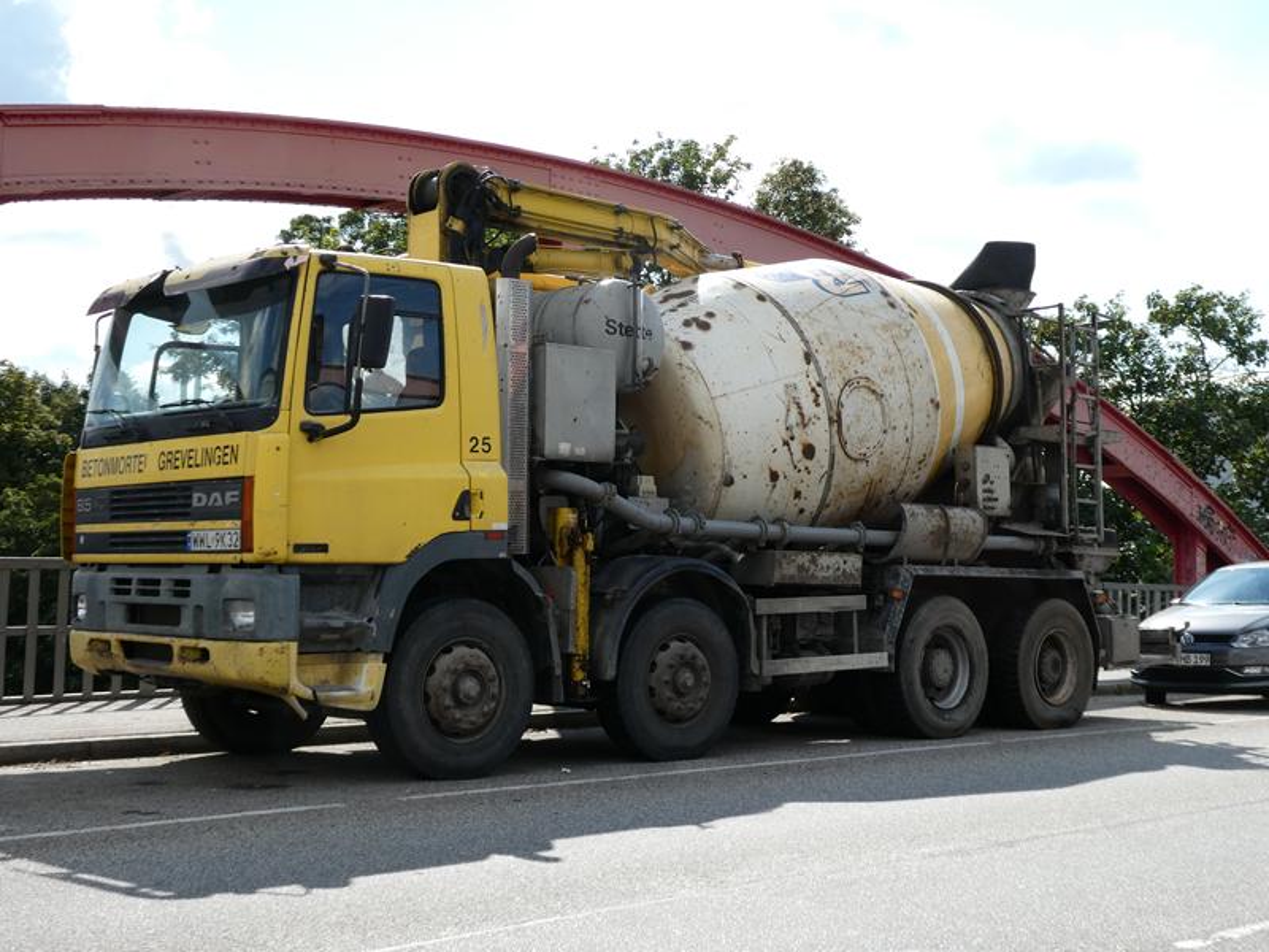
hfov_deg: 40.4
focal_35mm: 47
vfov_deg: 30.9
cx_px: 634
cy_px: 476
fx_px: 1723
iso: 80
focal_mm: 8.4
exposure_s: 1/500
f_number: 4
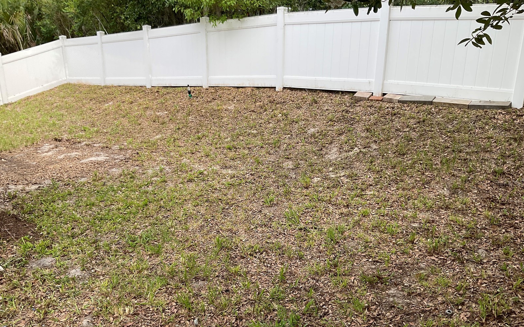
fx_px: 443
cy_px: 182
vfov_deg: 40.5
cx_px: 261
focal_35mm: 31
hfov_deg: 61.2
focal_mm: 3
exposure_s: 1/650
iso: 16
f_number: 1.8
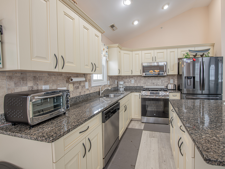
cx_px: 131
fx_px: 104
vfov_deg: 78.2
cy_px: 82
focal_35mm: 16
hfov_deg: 93.8
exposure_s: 1/1.25
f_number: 9
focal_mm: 14
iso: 64
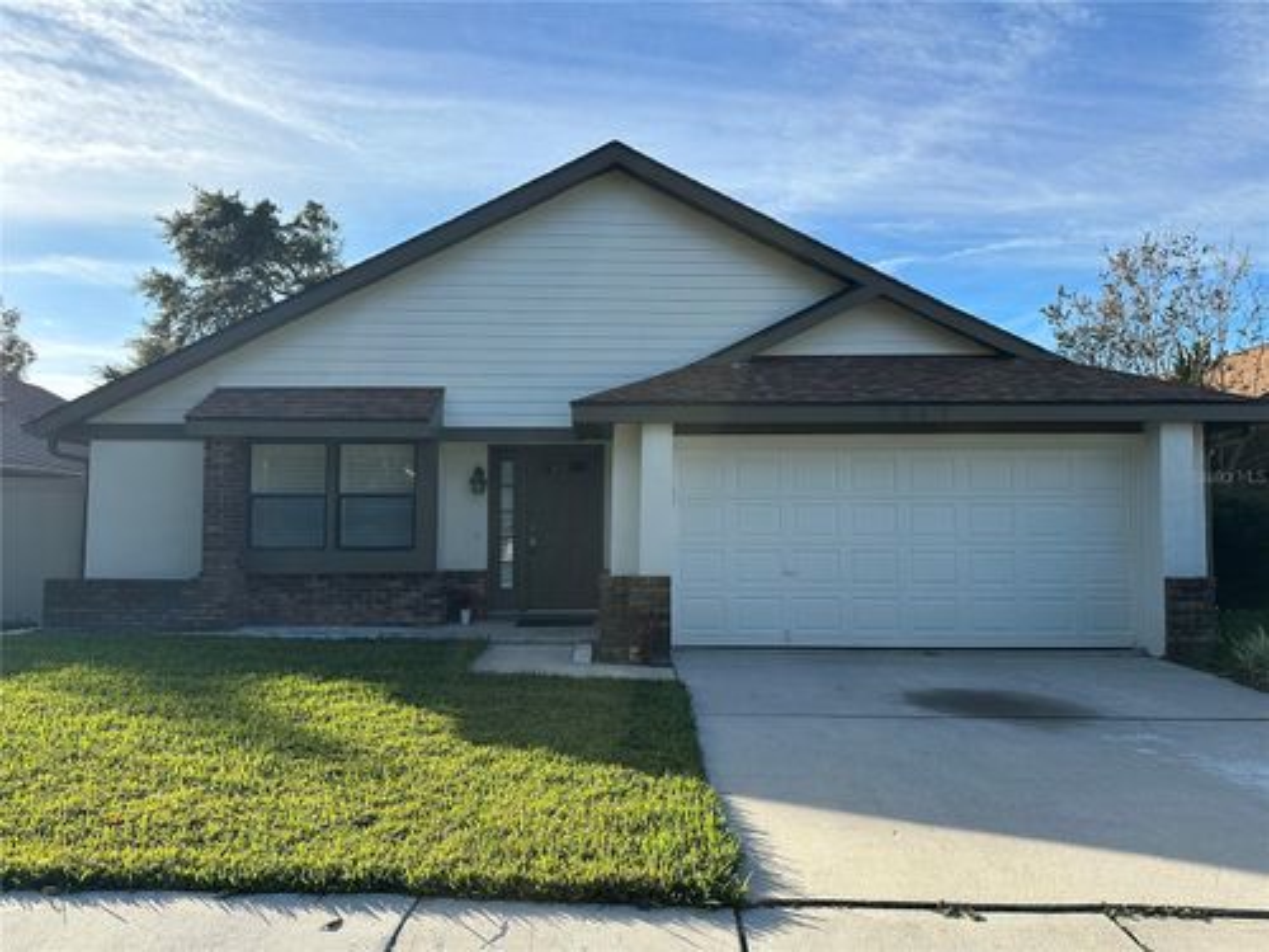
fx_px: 880
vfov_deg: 56.8
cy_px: 476
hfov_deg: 71.6
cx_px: 634
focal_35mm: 24
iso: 80
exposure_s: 1/2410
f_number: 1.78
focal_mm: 6.86
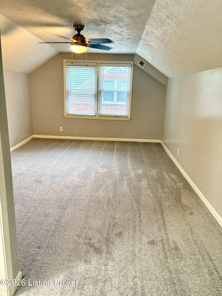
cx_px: 111
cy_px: 148
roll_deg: -2.0
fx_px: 222
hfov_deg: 53.0
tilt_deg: -14.9
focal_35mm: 26
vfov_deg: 67.3
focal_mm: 5.96
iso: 640
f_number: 1.6
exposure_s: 1/40
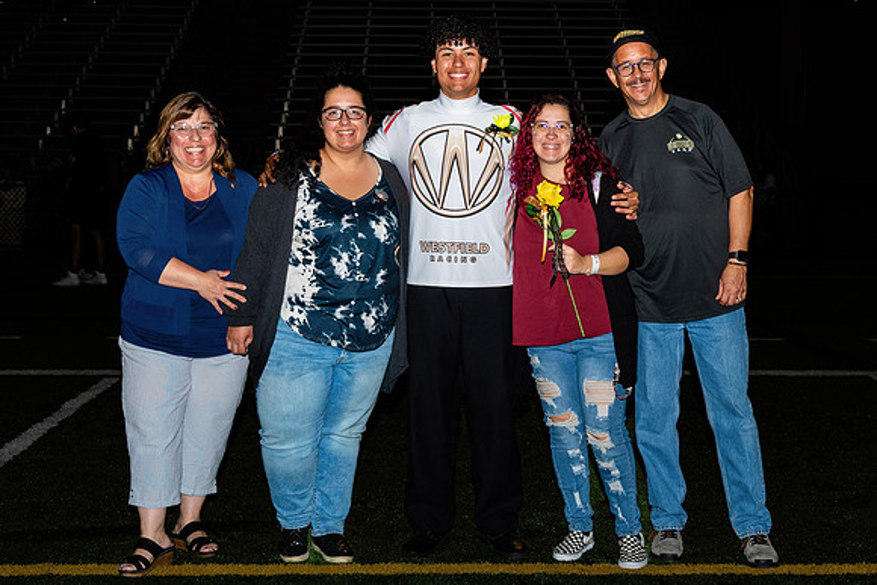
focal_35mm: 61
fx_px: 1482
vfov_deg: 22.3
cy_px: 274
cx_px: 466
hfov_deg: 33.0
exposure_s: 1/200
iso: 320
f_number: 5
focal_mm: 32
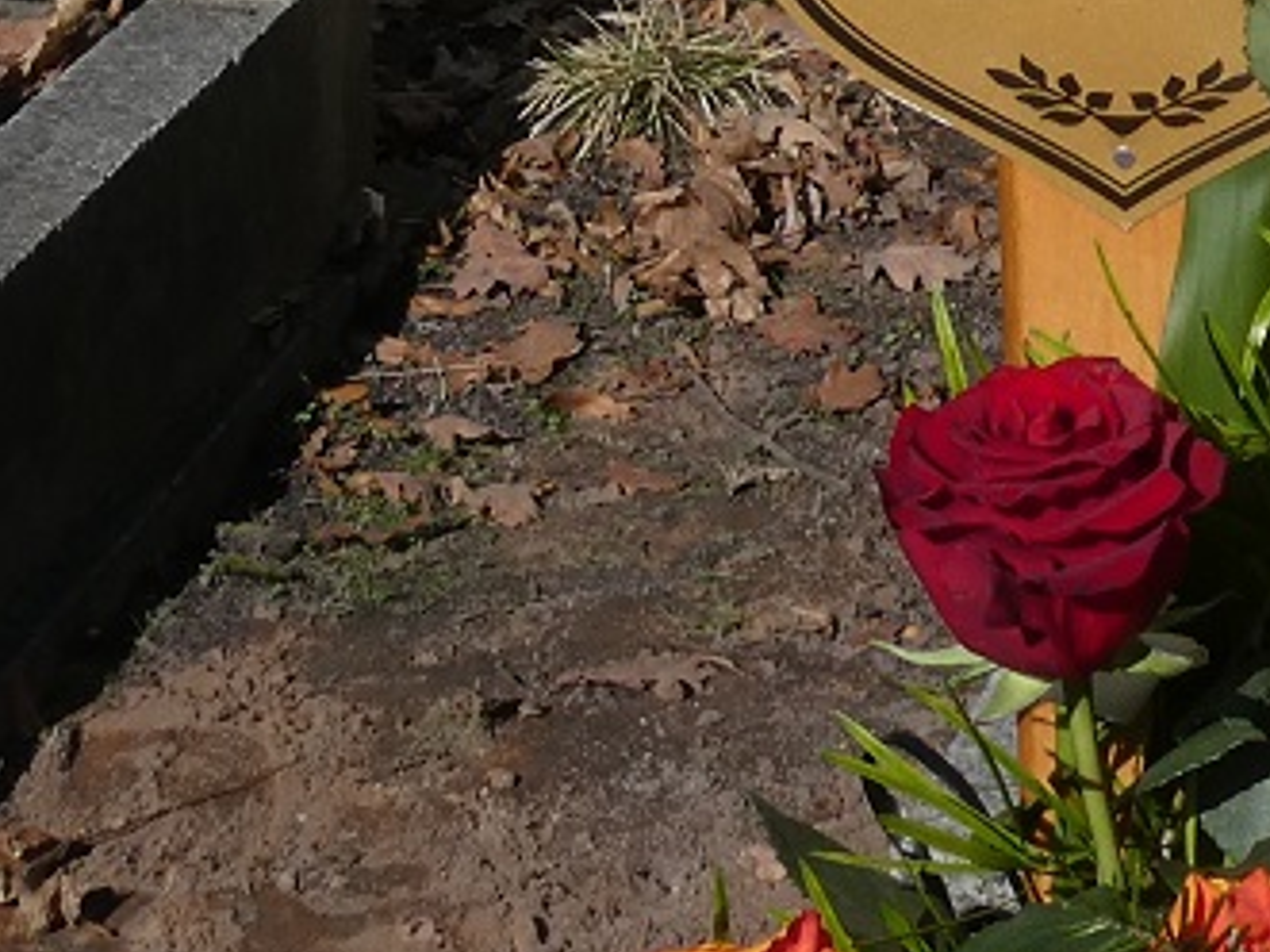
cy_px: -779
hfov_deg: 11.0
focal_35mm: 179
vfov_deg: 8.0
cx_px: 821
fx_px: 6565
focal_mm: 6.7
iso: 80
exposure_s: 1/1000
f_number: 4.5
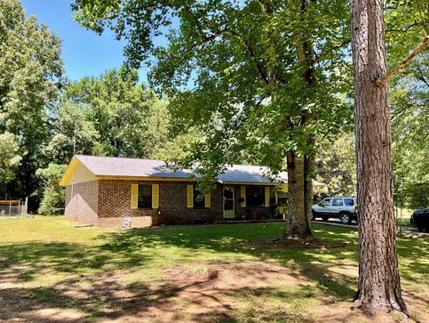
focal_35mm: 30
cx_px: 219
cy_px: 165
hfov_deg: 59.9
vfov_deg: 46.8
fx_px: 372
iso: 16
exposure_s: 1/130
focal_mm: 3
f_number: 1.8
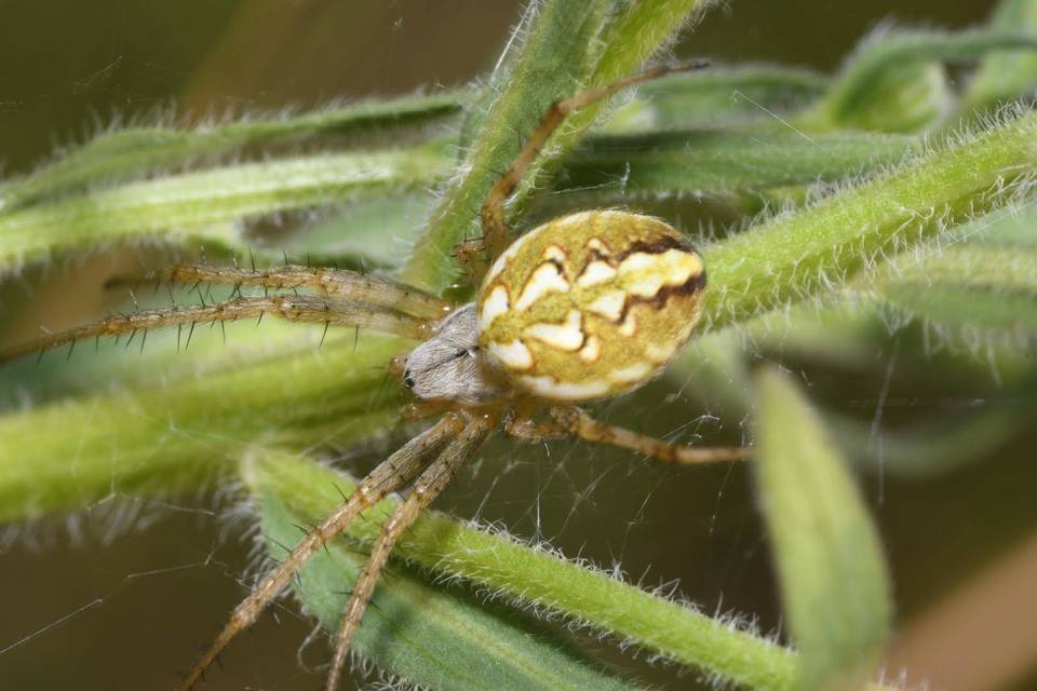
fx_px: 4537
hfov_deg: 13.0
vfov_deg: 8.7
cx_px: 518
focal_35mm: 158
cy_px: 346
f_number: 29
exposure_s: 1/60
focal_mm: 105
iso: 100
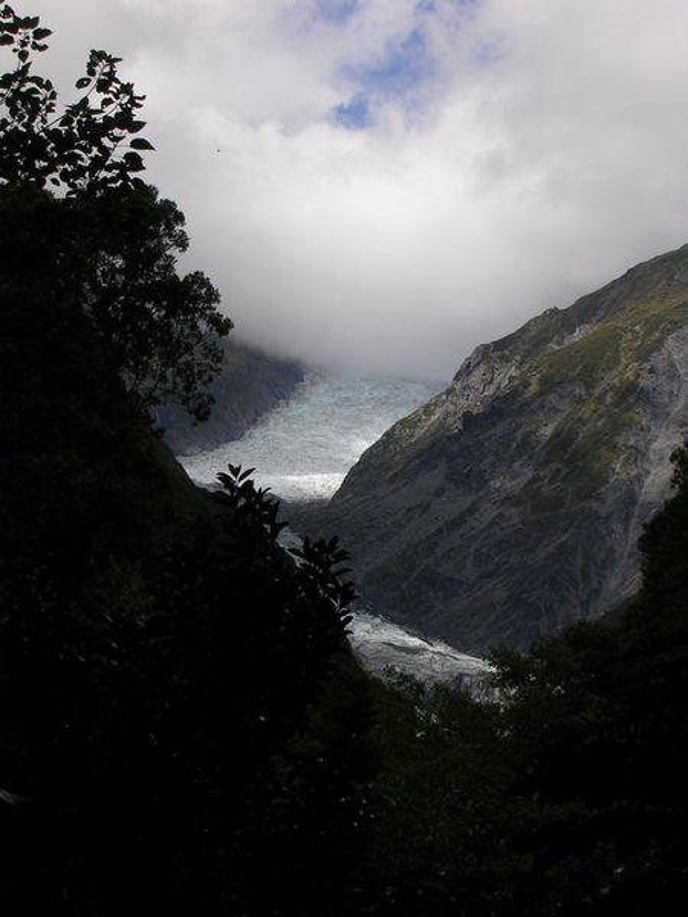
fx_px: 3048
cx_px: 344
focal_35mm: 115
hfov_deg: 12.9
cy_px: 458
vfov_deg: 17.1
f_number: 4.9
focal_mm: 17.4
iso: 50
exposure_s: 1/758
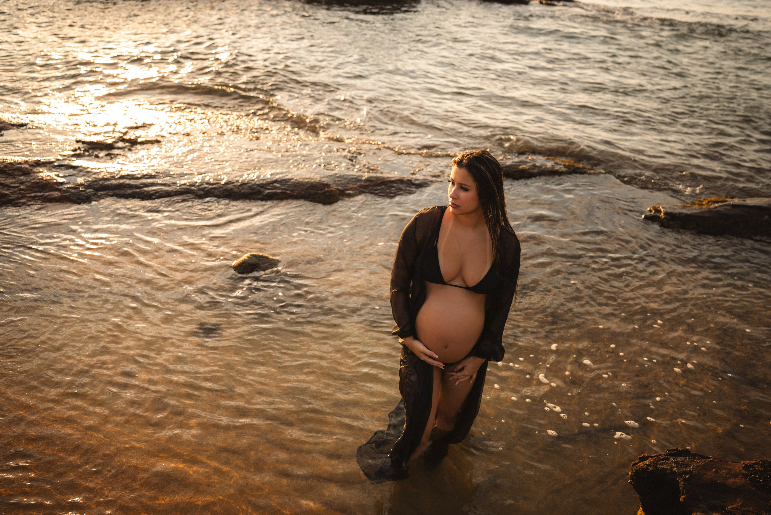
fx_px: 686
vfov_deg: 41.2
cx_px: 386
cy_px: 258
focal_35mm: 32
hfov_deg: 58.7
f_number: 3.2
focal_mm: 32
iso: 320
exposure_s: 1/1000
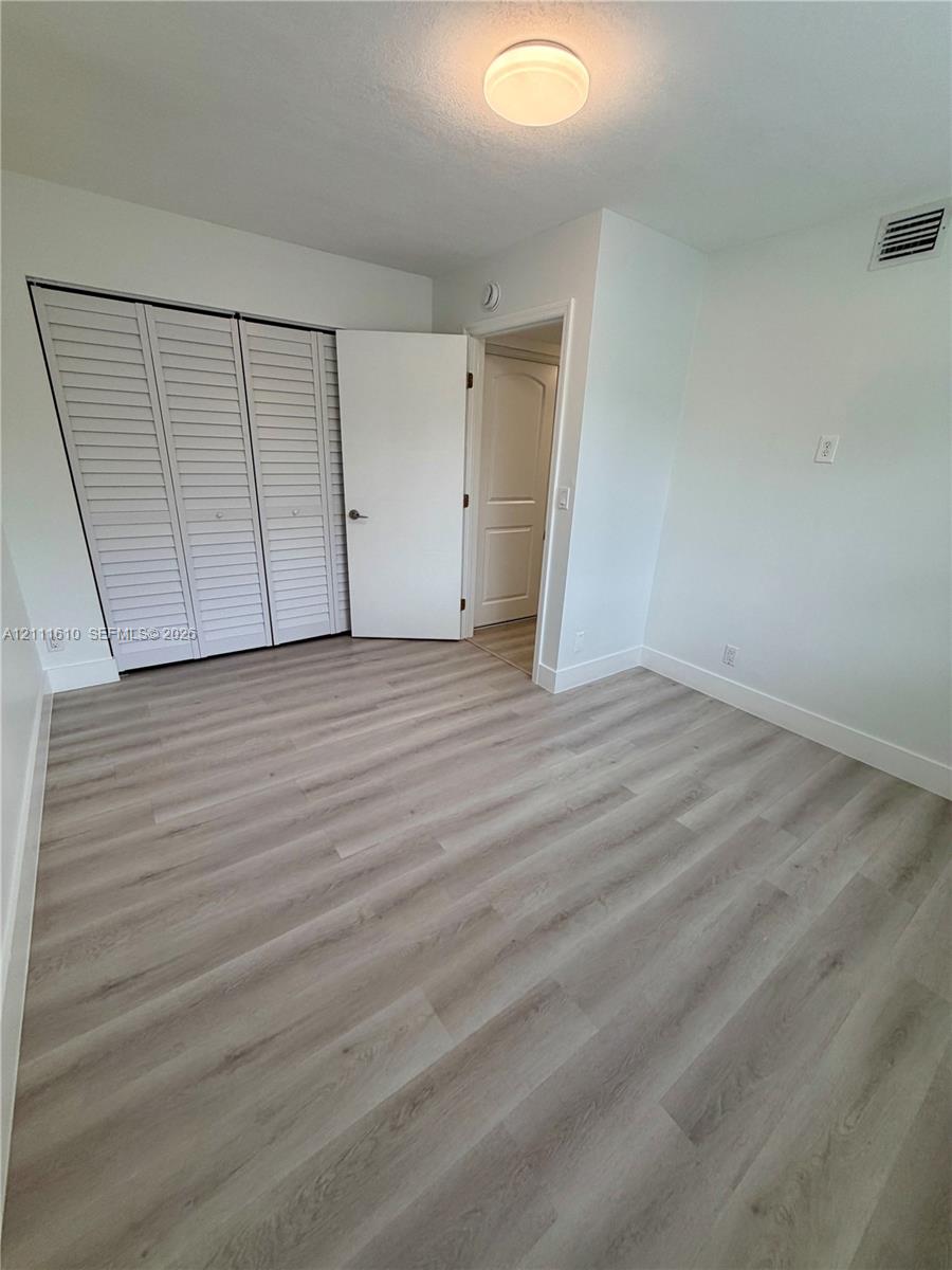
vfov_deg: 102.1
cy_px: 635
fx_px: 513
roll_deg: -2.3
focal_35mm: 14
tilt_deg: -19.8
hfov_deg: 85.7
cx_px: 476
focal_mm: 2.22
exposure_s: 1/120
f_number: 2.2
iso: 160
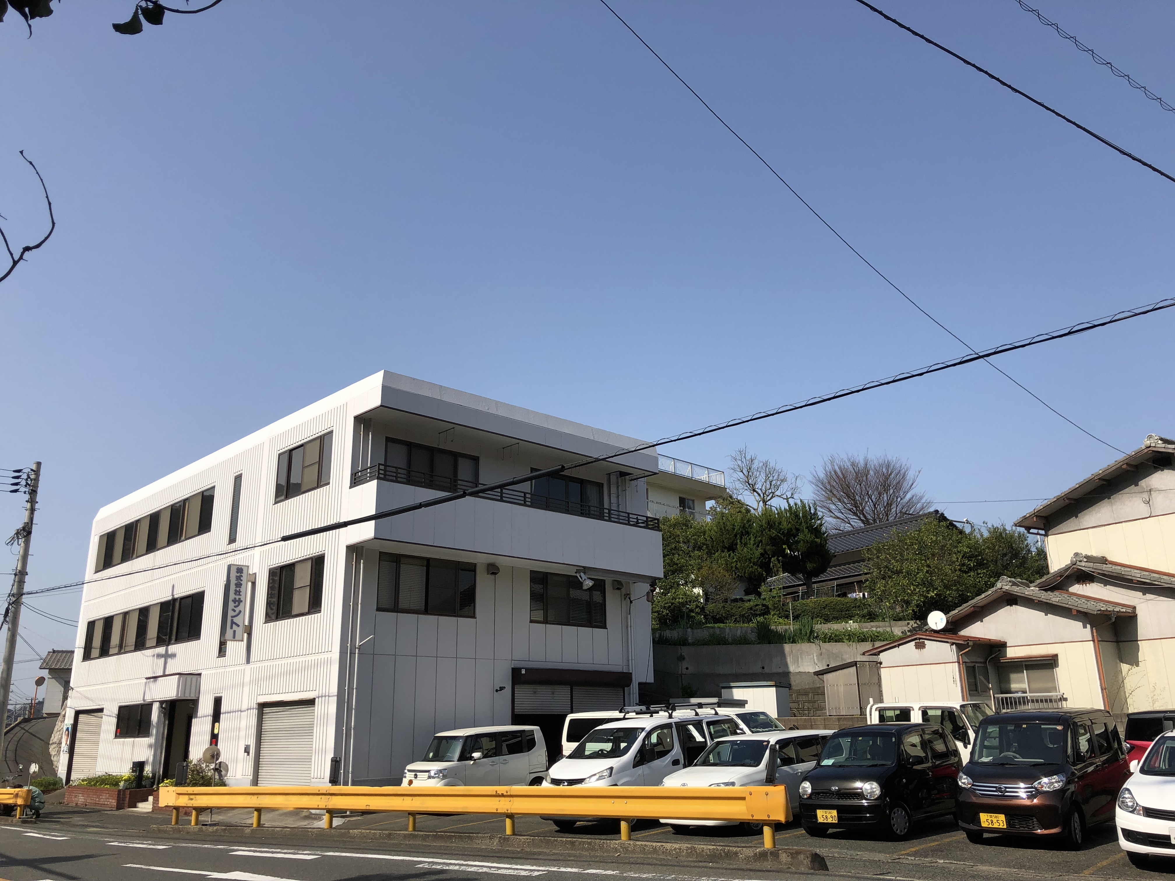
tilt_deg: +18.1
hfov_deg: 63.4
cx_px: 588
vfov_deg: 49.7
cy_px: 440
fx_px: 950
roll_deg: +0.0
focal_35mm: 28
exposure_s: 1/2288
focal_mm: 3.99
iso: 20
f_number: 1.8
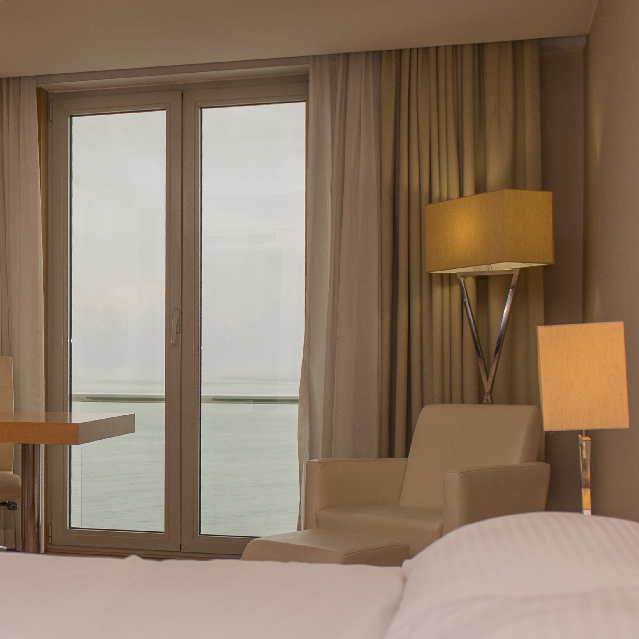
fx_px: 1170
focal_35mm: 56
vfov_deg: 30.5
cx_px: -11
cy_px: 389
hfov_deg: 28.5
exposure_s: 1/400
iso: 200
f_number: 3.5
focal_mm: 24
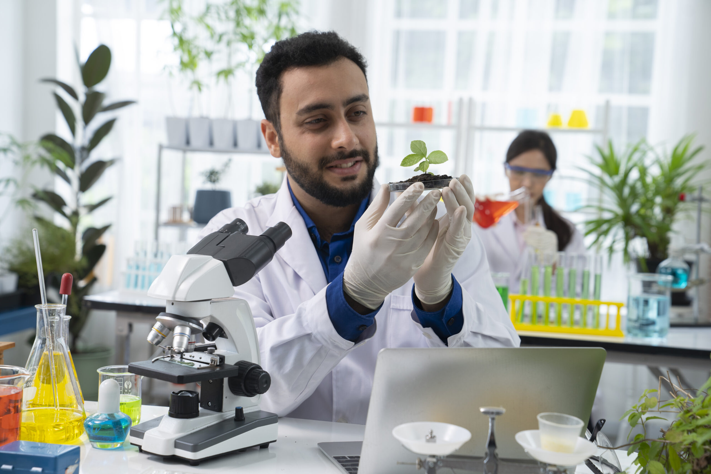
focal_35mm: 57
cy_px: 237
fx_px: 1126
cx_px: 356
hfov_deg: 35.1
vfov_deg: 23.8
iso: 250
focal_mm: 57
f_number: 4.5
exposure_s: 1/80
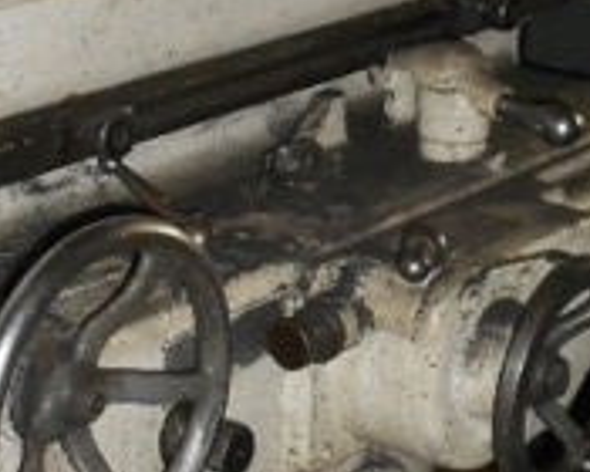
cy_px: 233
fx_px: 2026
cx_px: 199
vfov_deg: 13.3
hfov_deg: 16.5
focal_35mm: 116
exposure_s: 1/25
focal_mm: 4.6
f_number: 3.2
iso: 200
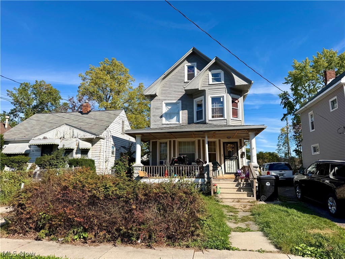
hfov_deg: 71.6
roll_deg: +0.0
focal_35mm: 24
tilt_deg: +9.3
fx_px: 239
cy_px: 130
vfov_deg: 56.8
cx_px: 172
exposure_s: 1/4405
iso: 80
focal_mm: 6.76
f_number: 1.78
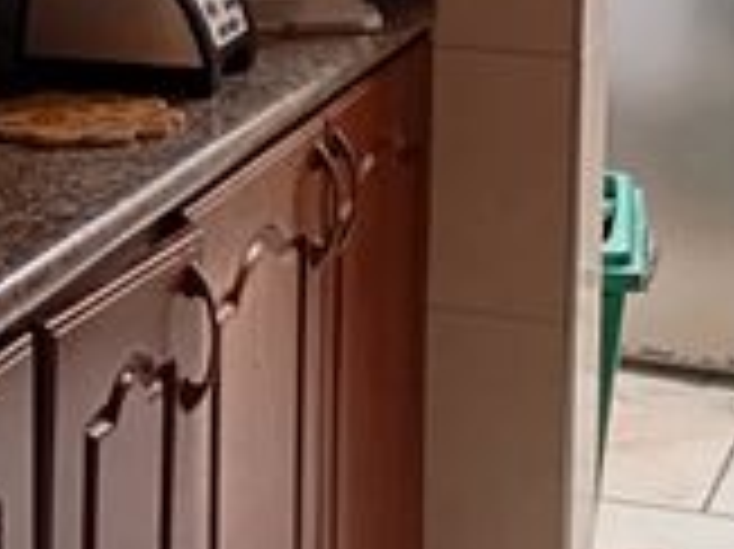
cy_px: -81
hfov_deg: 17.2
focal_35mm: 114
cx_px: 198
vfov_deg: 12.7
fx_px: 2415
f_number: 1.8
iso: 1221
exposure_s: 1/24
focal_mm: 4.27
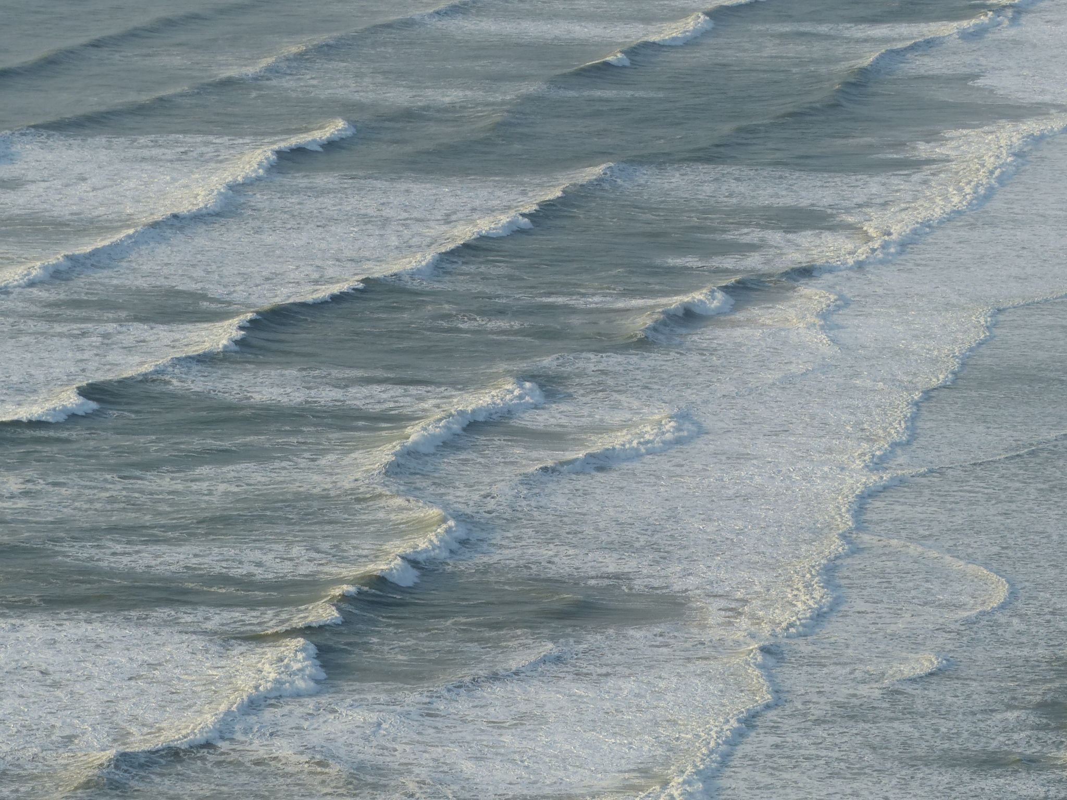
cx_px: 534
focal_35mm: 193
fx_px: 5949
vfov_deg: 7.7
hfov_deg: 10.2
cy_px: 400
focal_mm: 31.5
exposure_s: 1/1000
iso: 100
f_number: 4
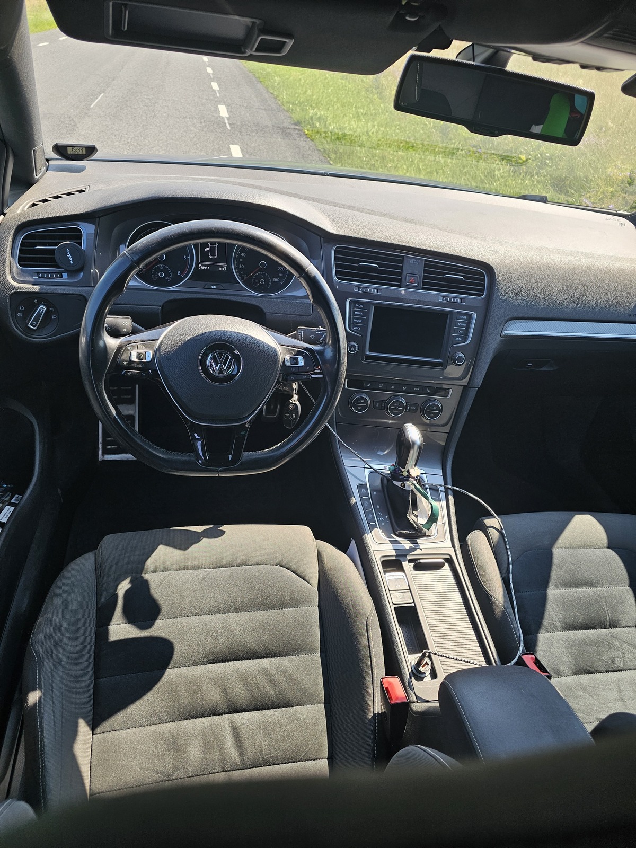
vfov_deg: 73.9
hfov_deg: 58.9
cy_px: 424
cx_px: 318
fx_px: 563
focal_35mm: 23
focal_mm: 6.3
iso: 20
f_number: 1.7
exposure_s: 1/180
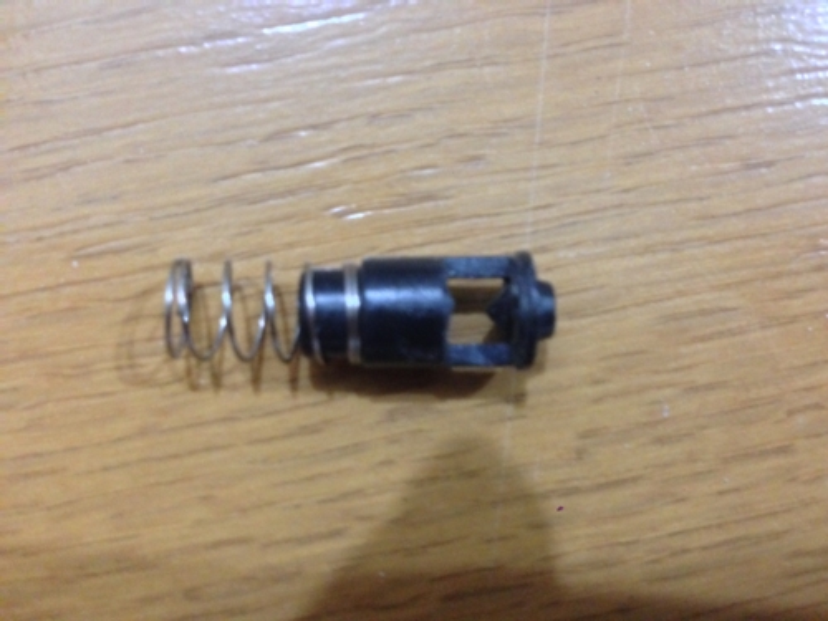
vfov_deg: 42.9
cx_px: 414
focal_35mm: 33
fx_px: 789
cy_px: 310
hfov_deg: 55.4
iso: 640
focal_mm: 4.12
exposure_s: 1/15
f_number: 2.4
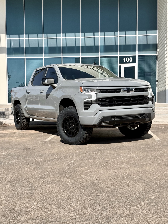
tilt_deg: -2.0
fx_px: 311
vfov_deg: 39.7
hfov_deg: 30.3
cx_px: 84
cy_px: 112
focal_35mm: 48
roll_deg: +0.4
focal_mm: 6.76
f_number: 1.78
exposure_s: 1/5208
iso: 64
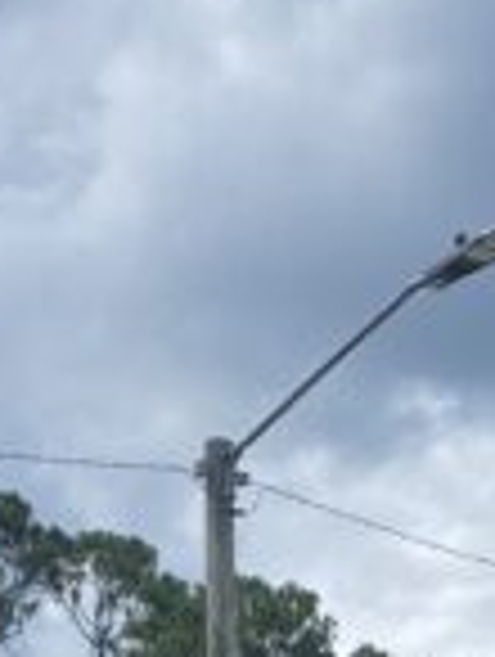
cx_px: 346
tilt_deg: -2.5
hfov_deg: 10.5
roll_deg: +0.8
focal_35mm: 142
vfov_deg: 11.3
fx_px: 2700
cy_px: 1624
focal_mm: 4.25
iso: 32
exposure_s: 1/2890
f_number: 1.8
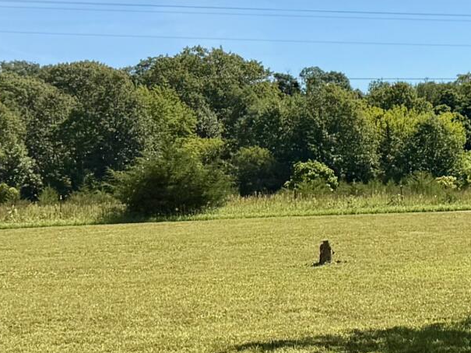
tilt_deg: -3.7
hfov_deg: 14.6
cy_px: 285
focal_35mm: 119
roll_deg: +1.8
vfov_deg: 12.4
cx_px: 833
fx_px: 1619
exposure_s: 1/4975
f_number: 1.78
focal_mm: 6.76
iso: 80
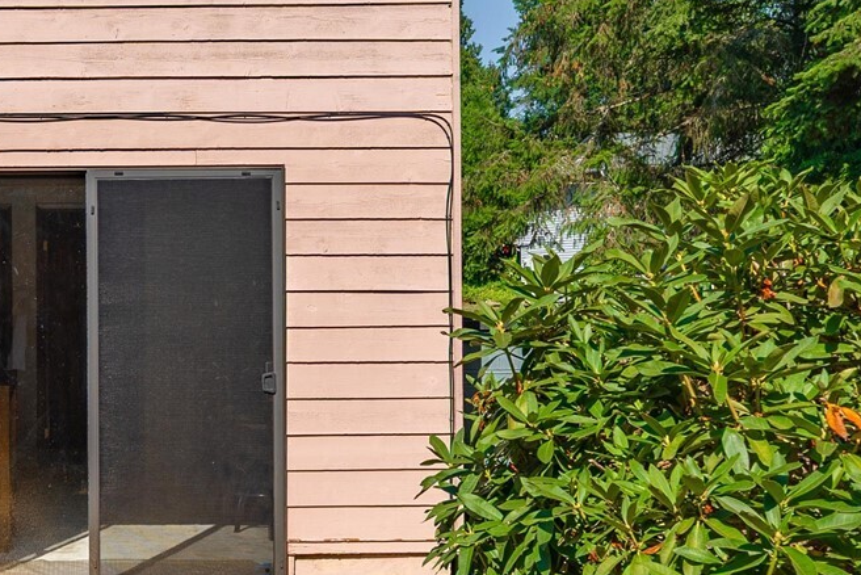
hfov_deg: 30.2
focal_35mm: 62
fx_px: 1483
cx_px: 2
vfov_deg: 21.9
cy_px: 291
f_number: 7.1
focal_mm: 24
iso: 80
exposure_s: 1/250
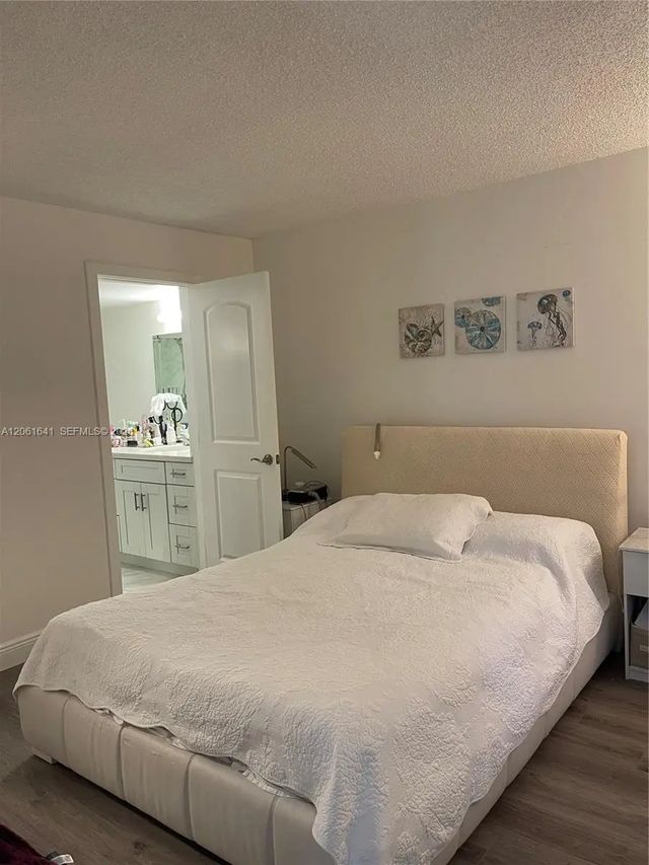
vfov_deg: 69.4
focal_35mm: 25
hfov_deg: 54.9
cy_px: 432
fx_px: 625
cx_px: 324
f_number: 1.6
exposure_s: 1/60
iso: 200
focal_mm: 5.1
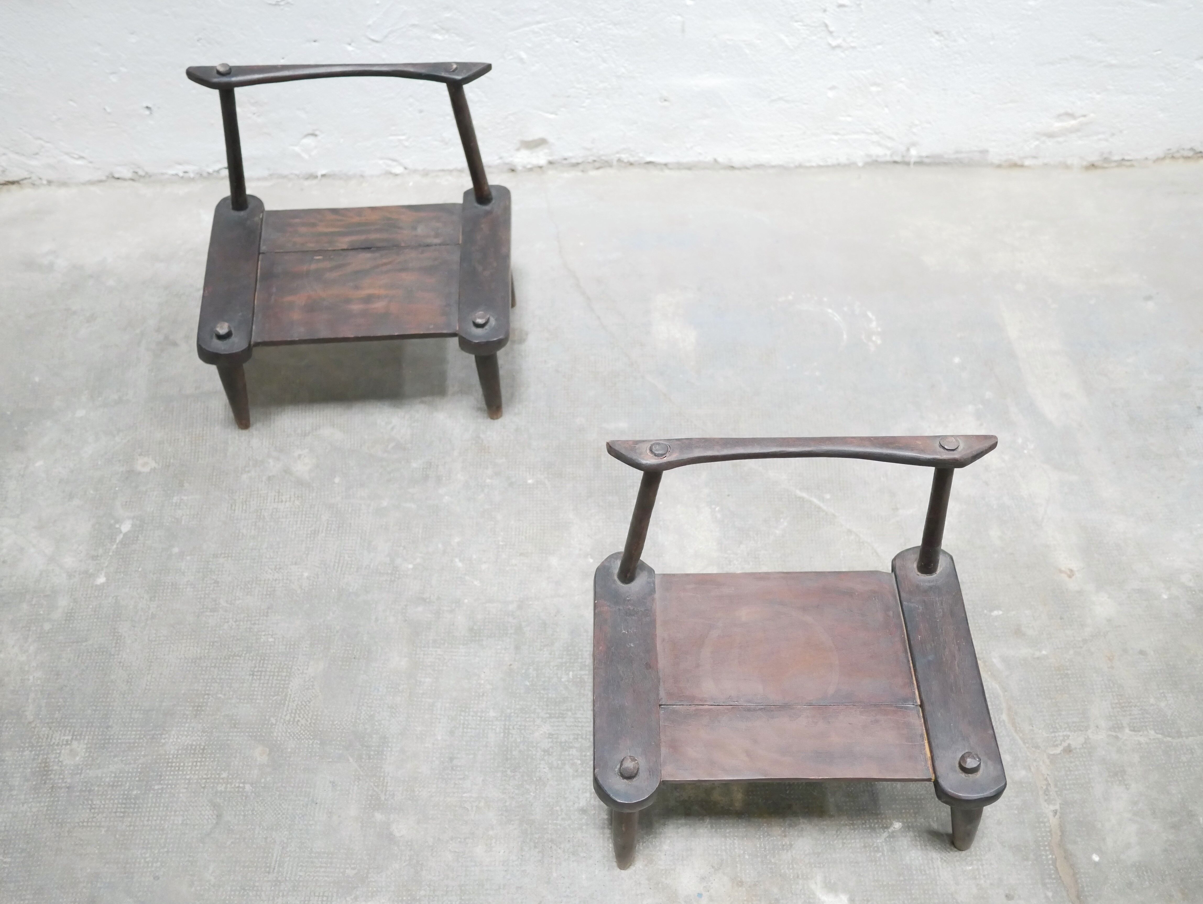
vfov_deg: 36.0
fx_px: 1391
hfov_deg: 46.8
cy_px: 452
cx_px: 602
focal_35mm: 40
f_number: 1.7
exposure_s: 1/60
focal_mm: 20
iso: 2500
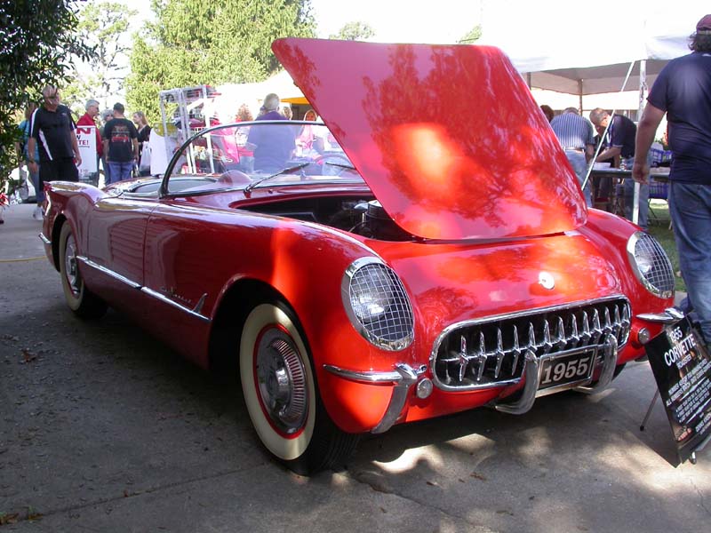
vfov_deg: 37.7
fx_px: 781
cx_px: 356
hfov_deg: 49.0
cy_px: 266
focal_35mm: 38
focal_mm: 7.85
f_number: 4.2
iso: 100
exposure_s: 1/129
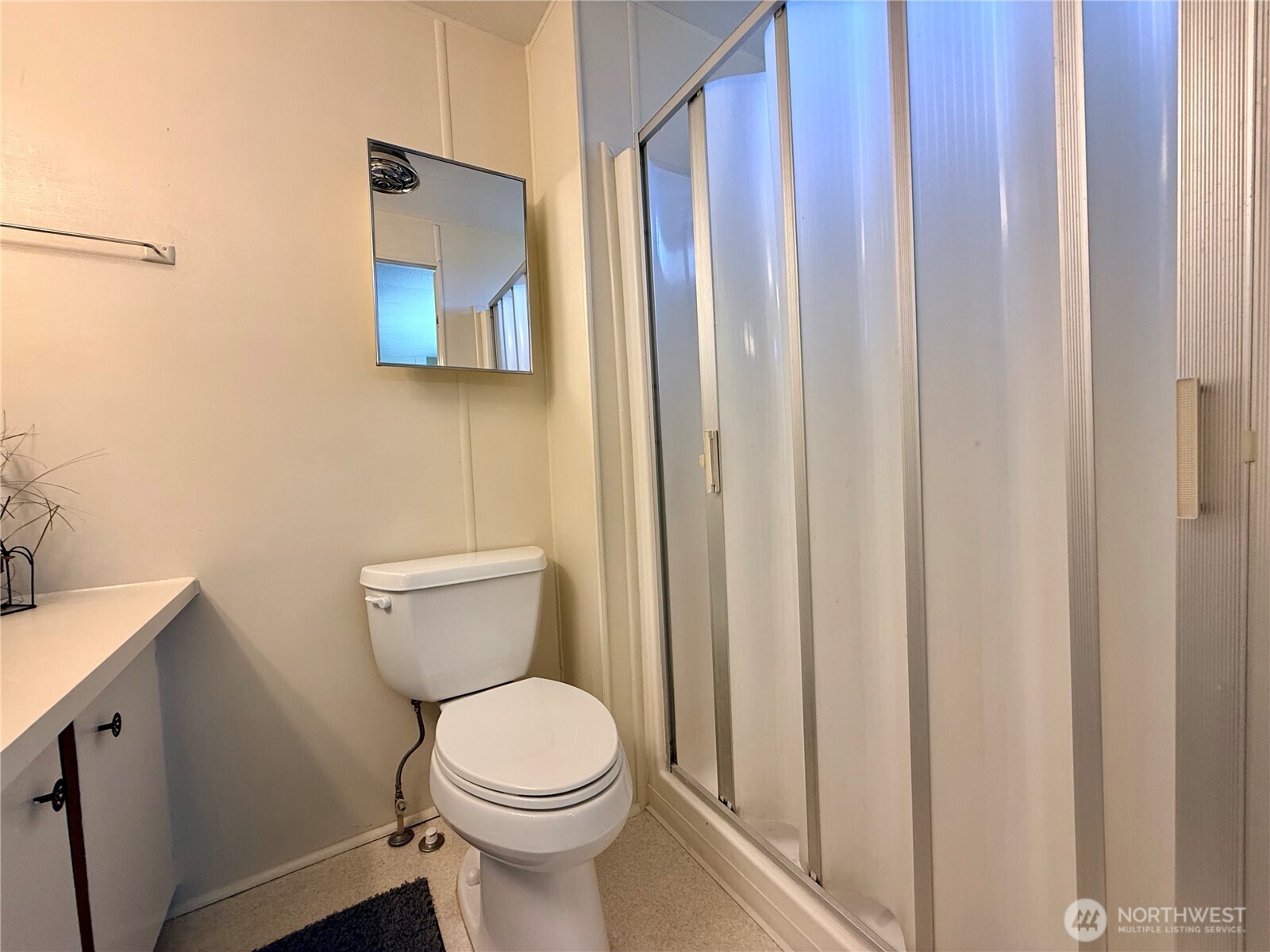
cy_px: 476
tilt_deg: -2.7
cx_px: 635
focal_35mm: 14
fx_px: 514
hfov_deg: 102.1
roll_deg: +2.2
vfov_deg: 85.7
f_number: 2.2
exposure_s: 1/120
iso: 160
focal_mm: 2.22
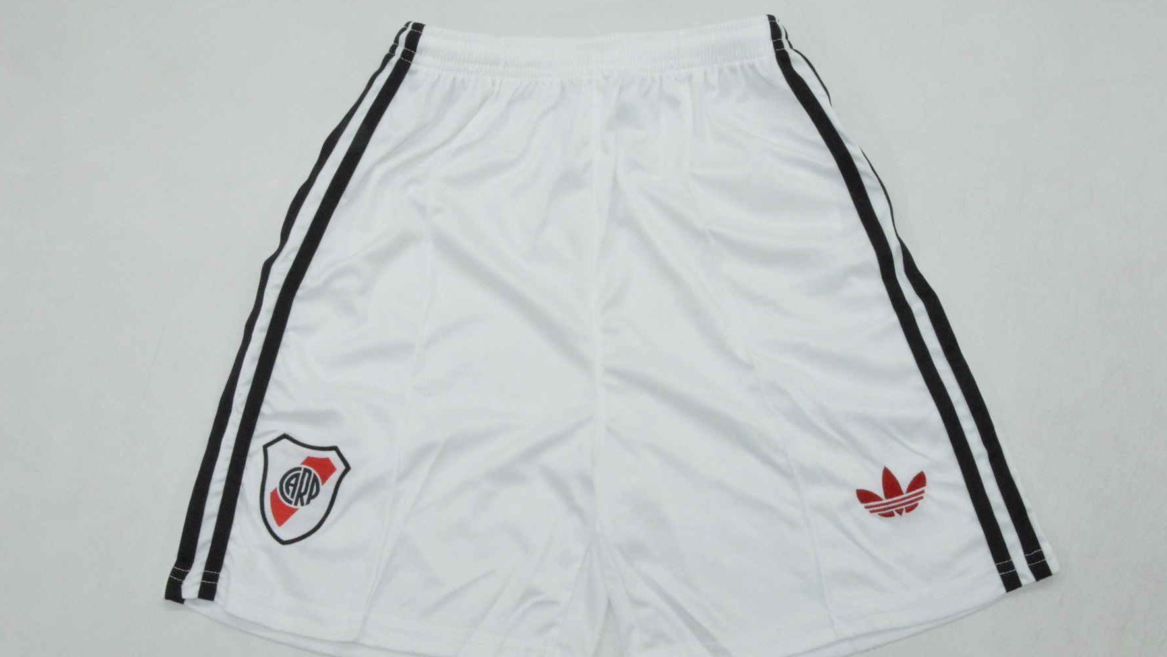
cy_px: 351
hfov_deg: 42.9
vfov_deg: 24.9
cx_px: 588
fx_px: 1485
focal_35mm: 48
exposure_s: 1/200
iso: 6400
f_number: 29
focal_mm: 30
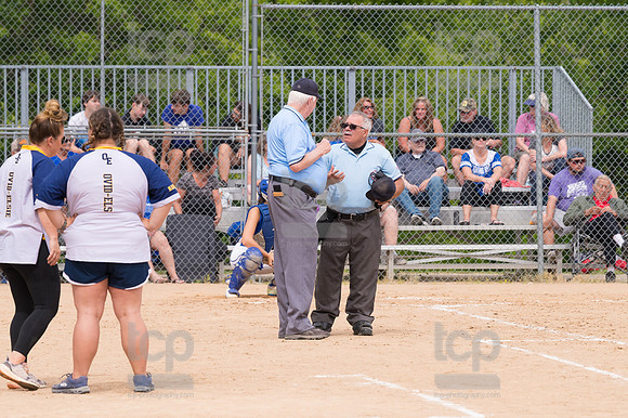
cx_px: 314
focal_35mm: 300
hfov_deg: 6.9
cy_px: 209
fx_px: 5230
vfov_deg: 4.6
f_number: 5.6
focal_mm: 200
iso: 320
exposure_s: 1/1600
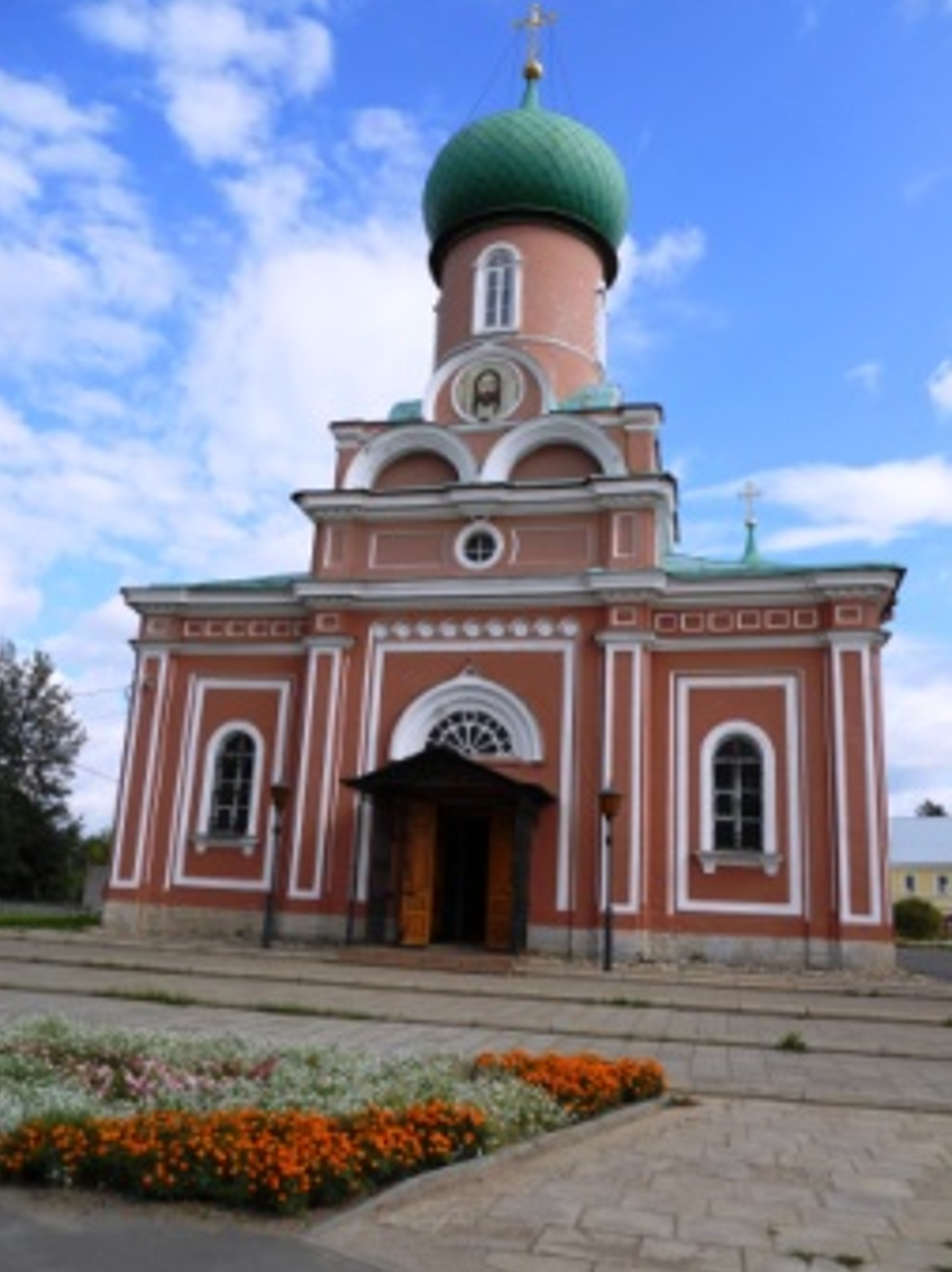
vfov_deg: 61.7
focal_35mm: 29
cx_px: 470
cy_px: 632
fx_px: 1065
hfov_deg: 48.2
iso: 80
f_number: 5.4
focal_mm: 5
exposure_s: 1/320
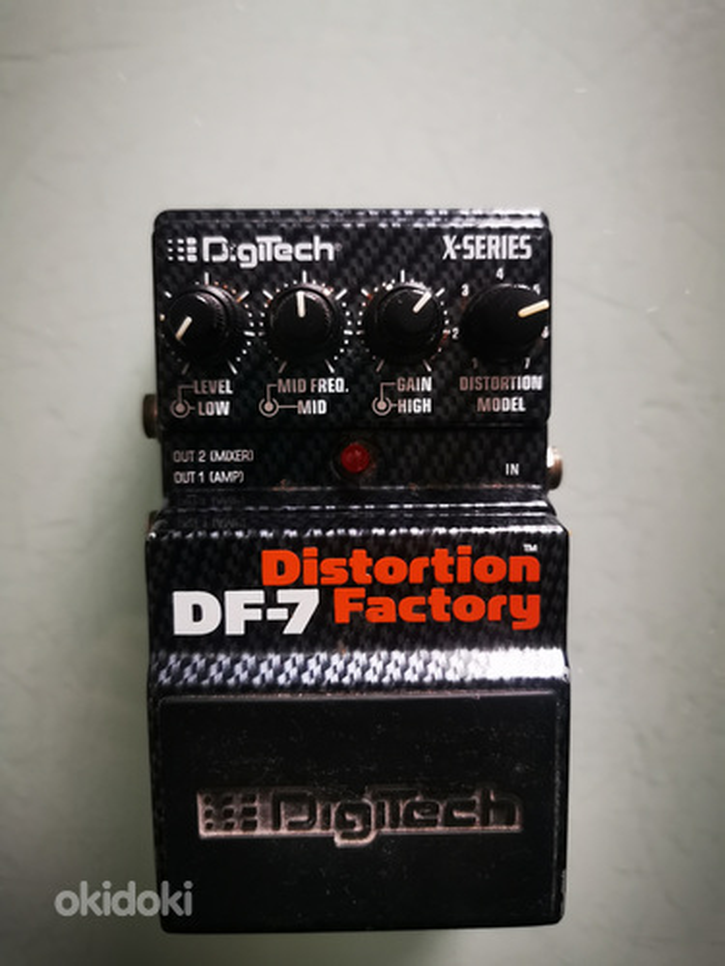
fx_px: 754
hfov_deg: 51.4
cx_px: 362
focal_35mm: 27
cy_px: 483
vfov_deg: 65.3
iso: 400
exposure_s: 1/25
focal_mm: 5.56
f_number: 1.6
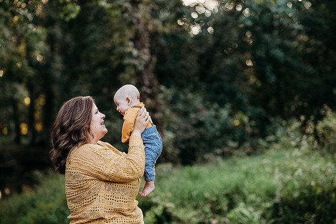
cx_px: 168
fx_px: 793
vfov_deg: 16.1
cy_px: 112
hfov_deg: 23.9
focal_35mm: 85
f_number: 2.2
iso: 200
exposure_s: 1/200
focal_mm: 85
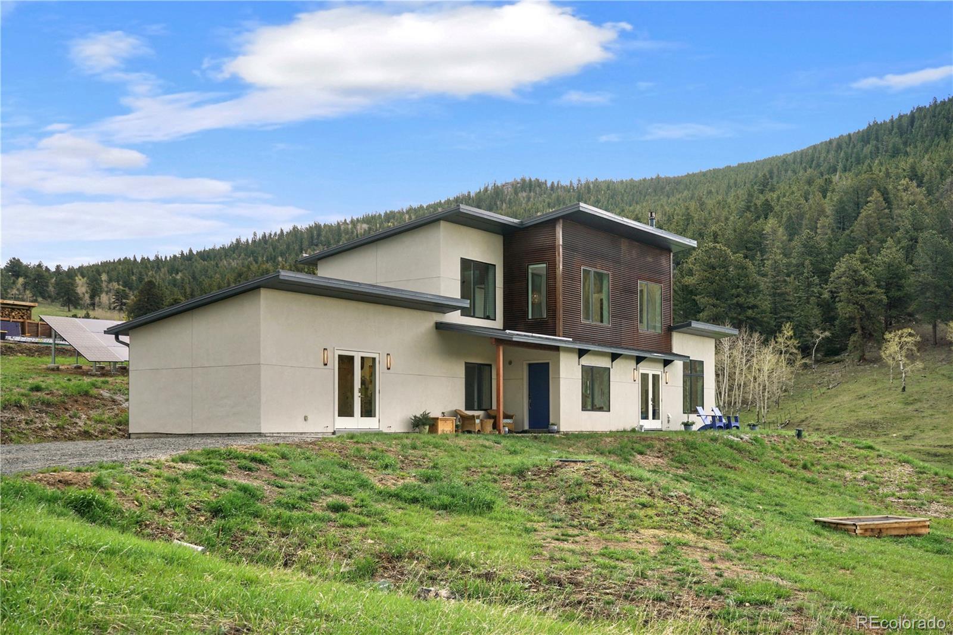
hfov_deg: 48.5
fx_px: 1059
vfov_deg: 33.4
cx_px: 476
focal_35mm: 40
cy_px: 318
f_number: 10
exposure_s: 1/100
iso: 200
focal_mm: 40
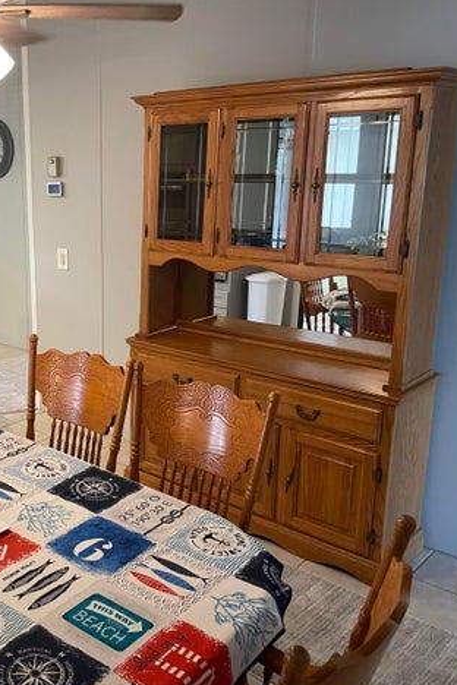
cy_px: 347
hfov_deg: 33.1
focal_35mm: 37
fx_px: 704
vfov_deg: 51.9
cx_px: 7
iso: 200
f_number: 1.6
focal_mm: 4.2
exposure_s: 1/60
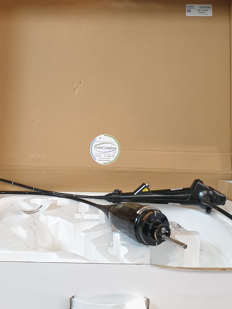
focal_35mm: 48
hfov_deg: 30.2
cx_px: 101
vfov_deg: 39.5
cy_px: 124
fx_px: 429
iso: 250
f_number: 2.4
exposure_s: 1/50
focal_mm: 4.3
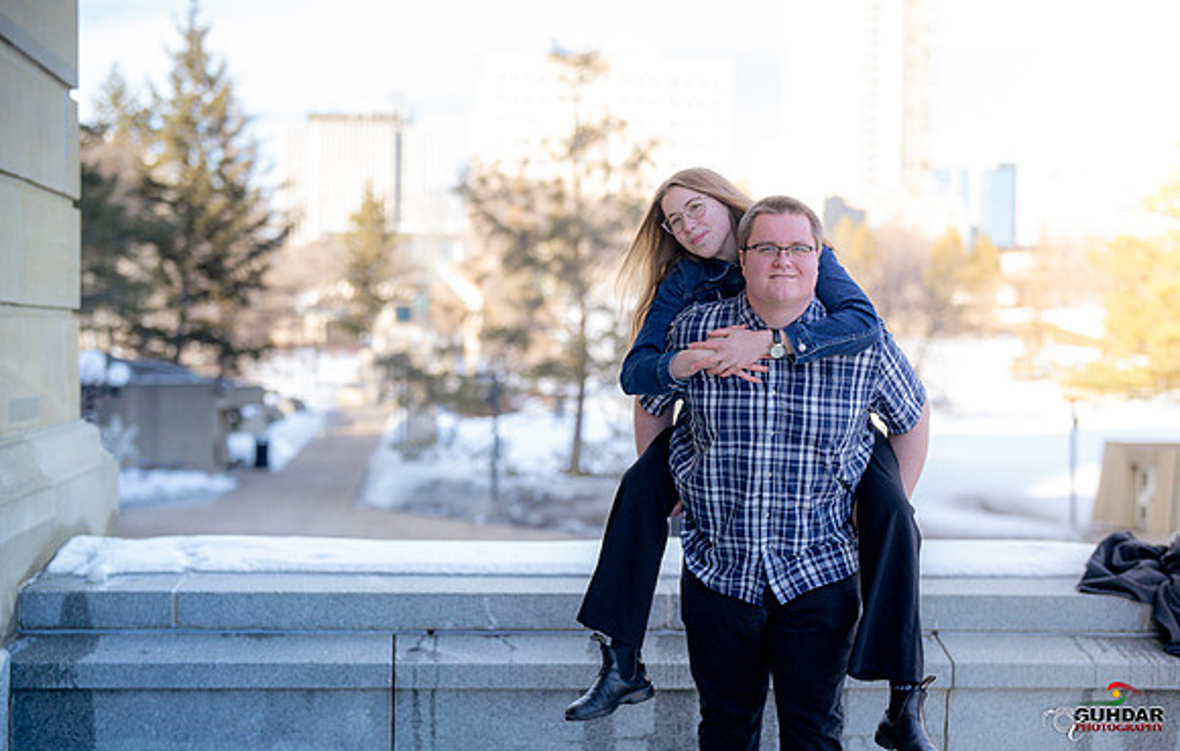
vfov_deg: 23.2
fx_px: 1832
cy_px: 419
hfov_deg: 35.7
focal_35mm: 57
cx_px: 560
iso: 800
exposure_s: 1/6400
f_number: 1.8
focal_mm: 50
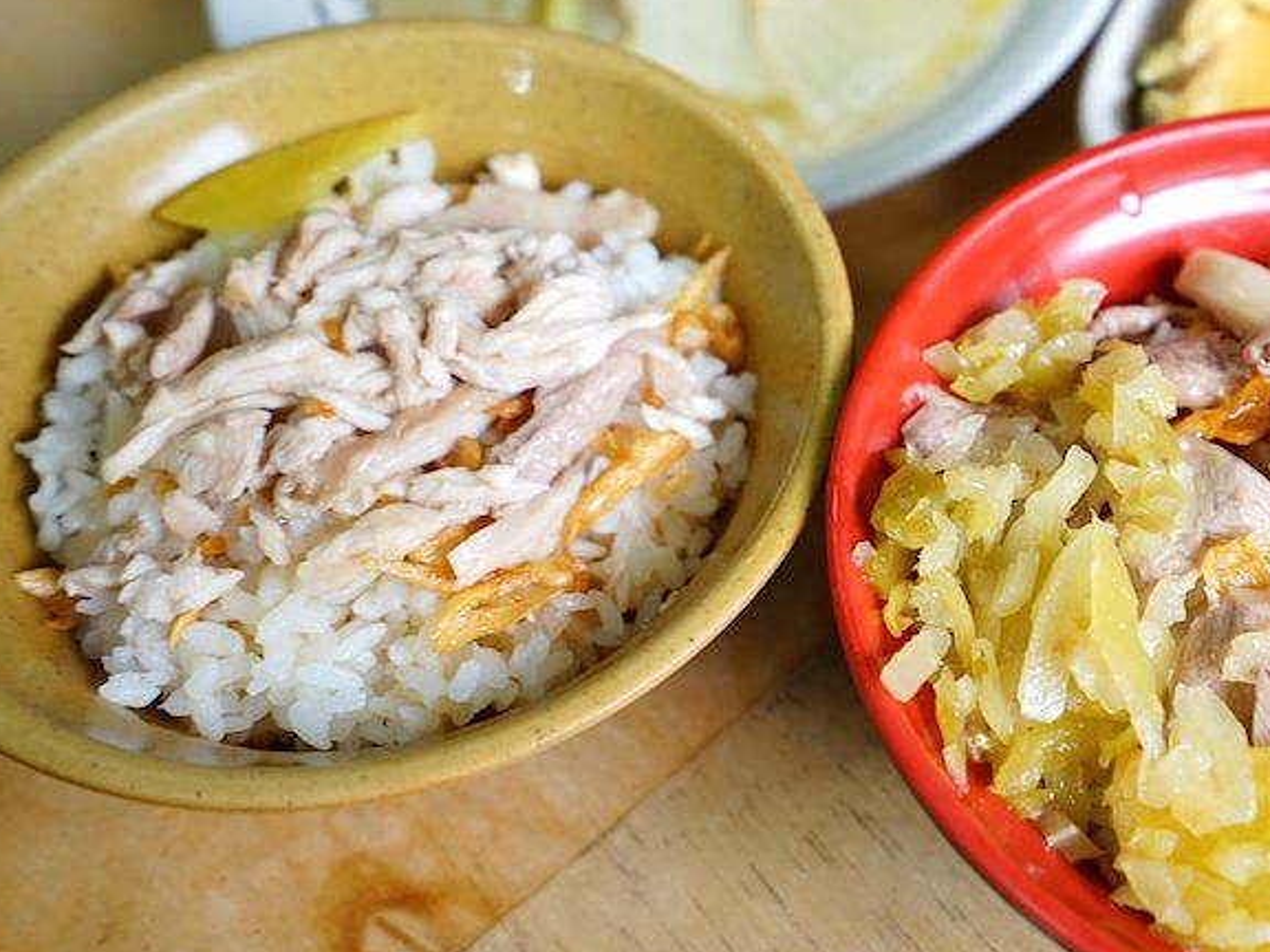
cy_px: 349
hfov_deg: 35.2
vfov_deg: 27.4
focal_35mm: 53
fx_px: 1944
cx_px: 988
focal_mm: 31
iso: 250
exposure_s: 1/60
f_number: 4
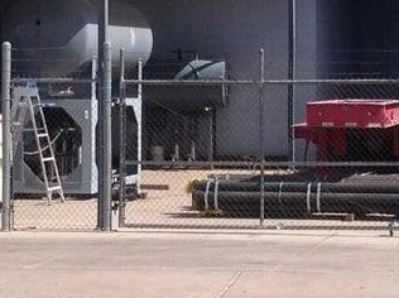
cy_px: 40
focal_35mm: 152
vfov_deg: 9.7
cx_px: 307
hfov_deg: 13.0
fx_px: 1749
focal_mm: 4.28
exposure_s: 1/1681
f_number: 2.4
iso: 50
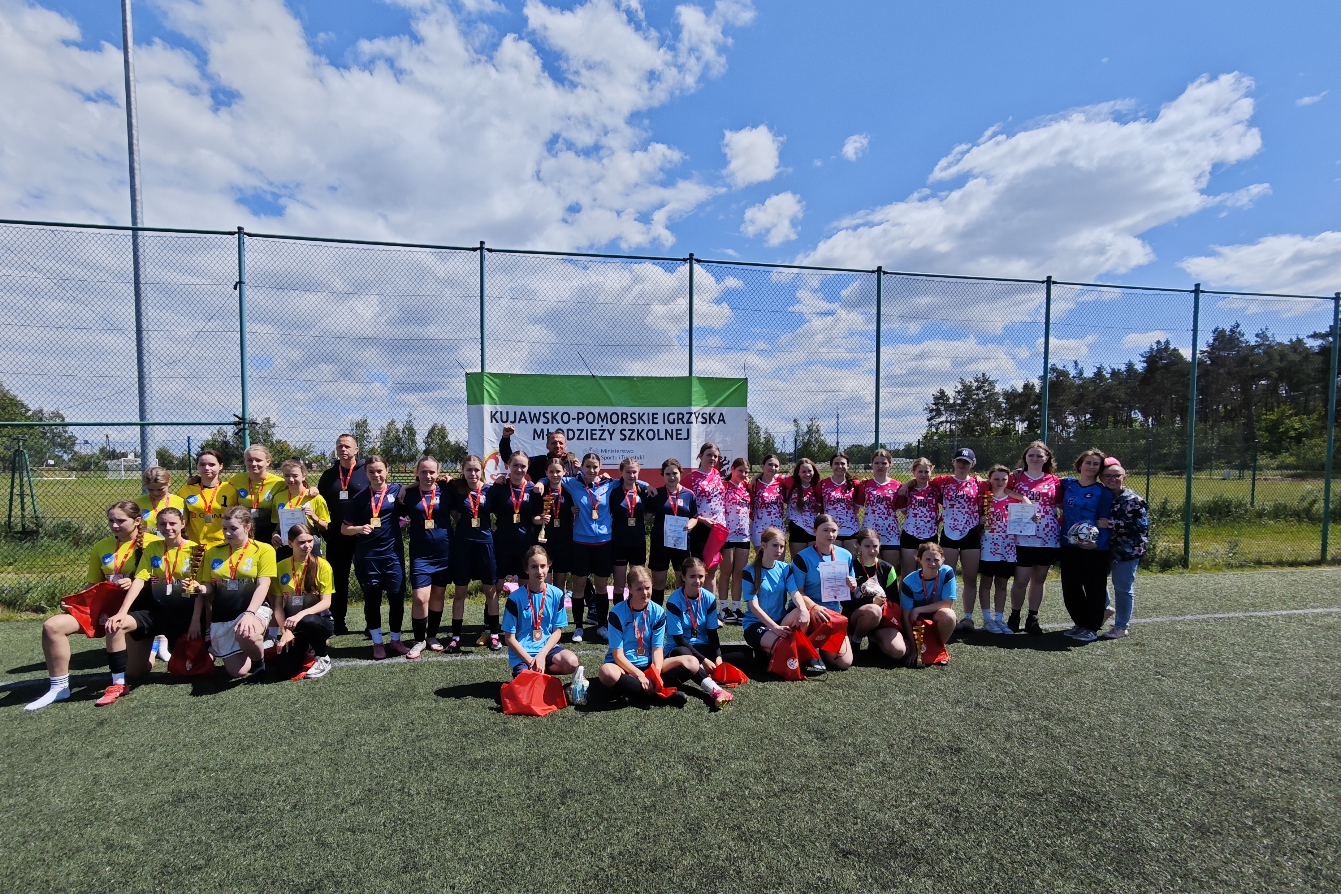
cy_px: 500
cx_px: 624
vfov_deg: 73.5
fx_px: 596
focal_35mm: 16
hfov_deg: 96.6
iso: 50
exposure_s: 1/1553
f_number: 2.2
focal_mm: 2.16
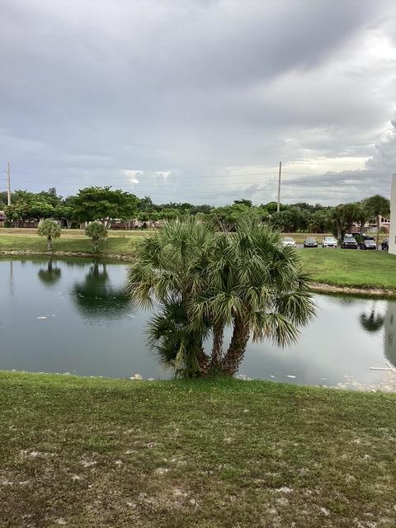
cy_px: 264
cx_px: 198
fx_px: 473
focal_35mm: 31
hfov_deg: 45.4
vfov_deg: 58.4
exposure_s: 1/170
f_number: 2.4
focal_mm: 3.3
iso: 25
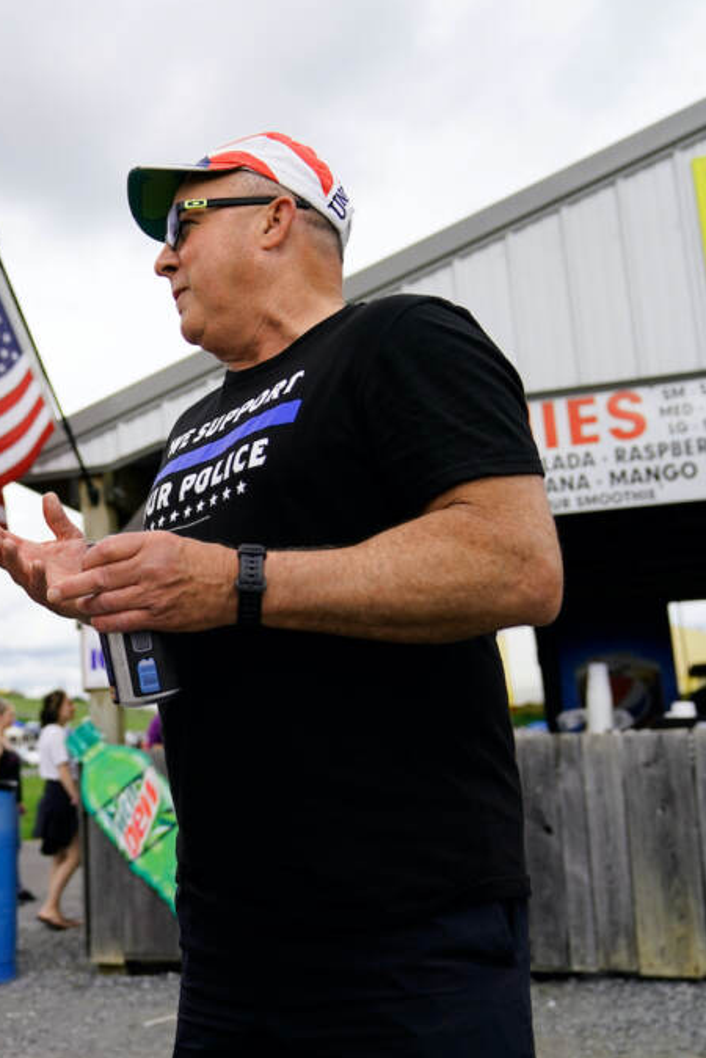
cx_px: 41
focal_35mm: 41
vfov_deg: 47.4
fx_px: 1205
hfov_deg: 30.8
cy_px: 531
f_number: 2.8
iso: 320
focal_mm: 27
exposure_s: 1/4000
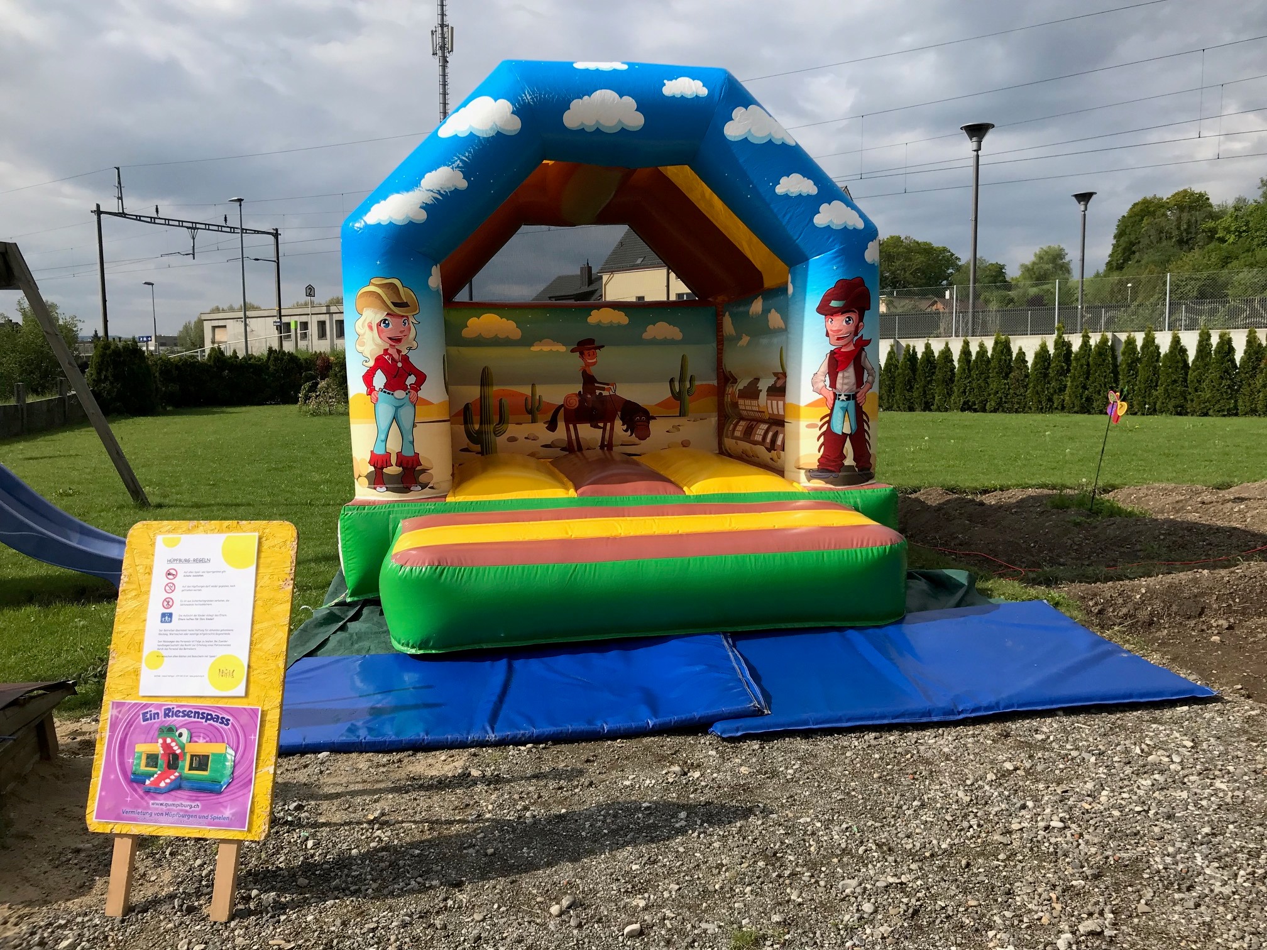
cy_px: 475
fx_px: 1025
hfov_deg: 63.4
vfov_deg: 49.7
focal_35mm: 28
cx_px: 634
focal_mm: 3.99
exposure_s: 1/2660
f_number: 1.8
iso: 20
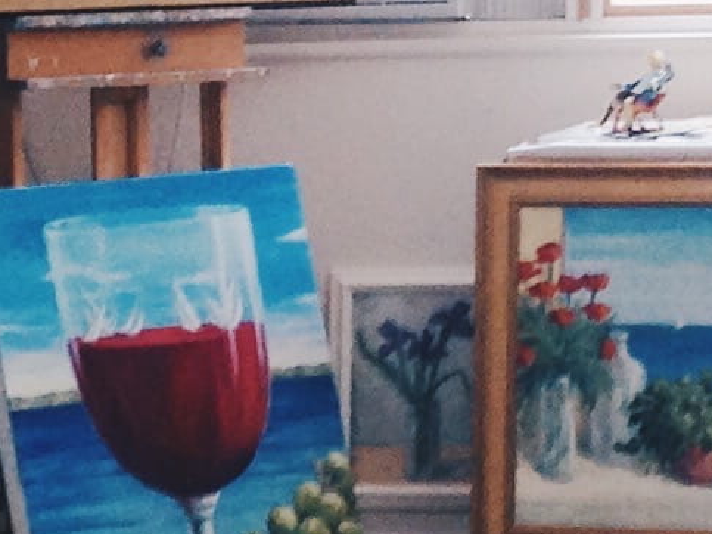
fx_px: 4586
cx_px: -426
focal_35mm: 223
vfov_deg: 6.6
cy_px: 555
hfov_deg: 8.6
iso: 50
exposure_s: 1/60
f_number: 2.4
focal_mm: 4.12
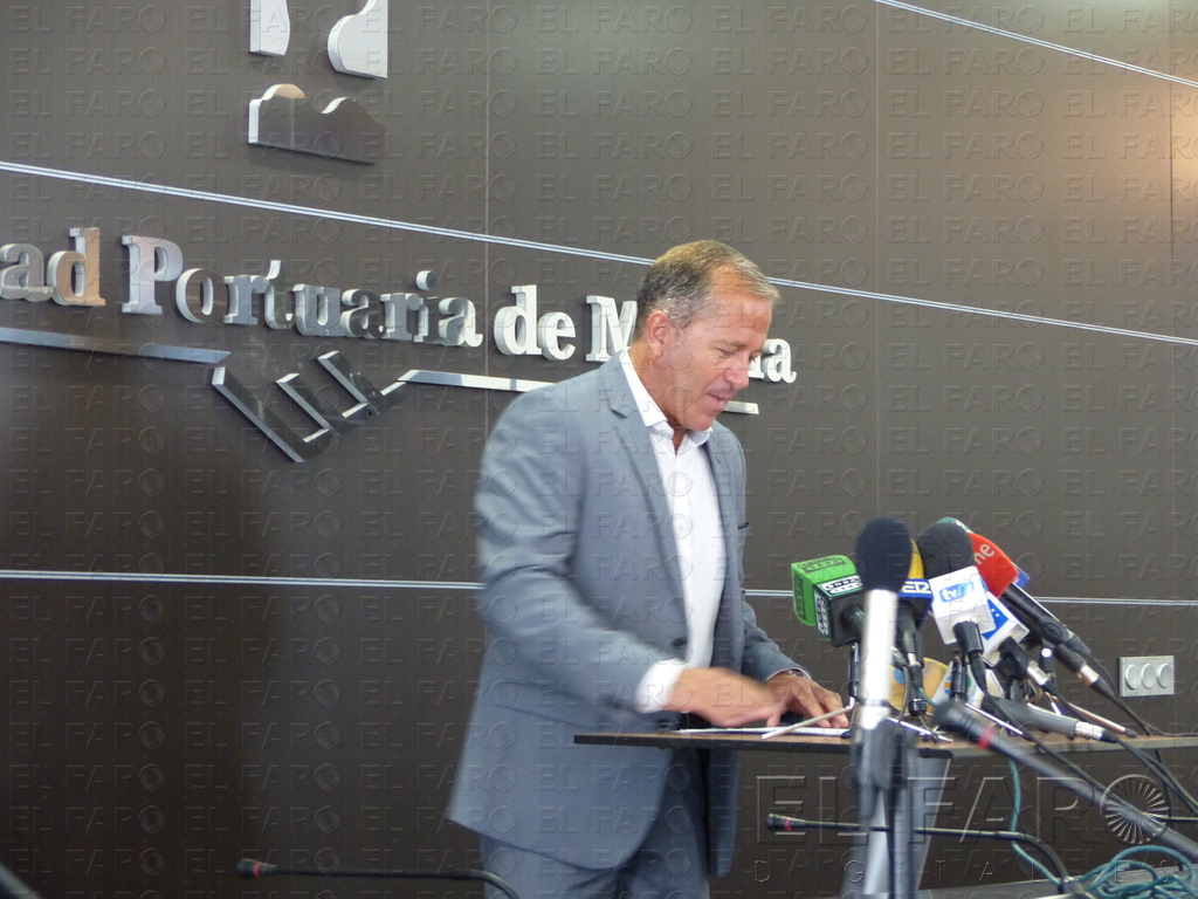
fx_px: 3530
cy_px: 450
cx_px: 599
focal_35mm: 102
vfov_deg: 14.5
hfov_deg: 19.3
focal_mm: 18.3
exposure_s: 1/15
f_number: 2.8
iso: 400
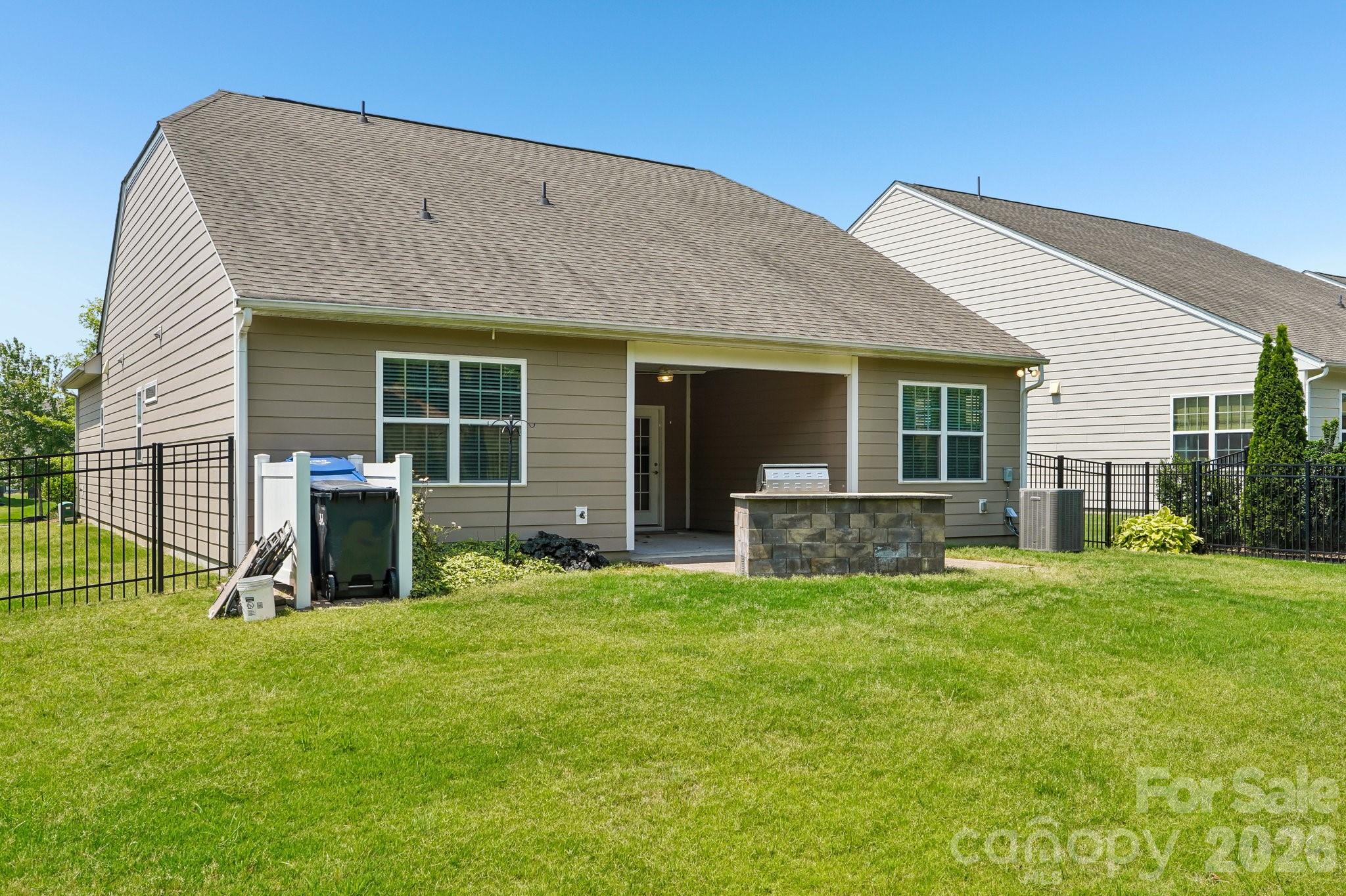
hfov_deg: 61.9
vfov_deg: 43.6
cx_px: 673
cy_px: 448
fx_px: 1121
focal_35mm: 30
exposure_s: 1/90
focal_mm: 20
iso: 100
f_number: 8
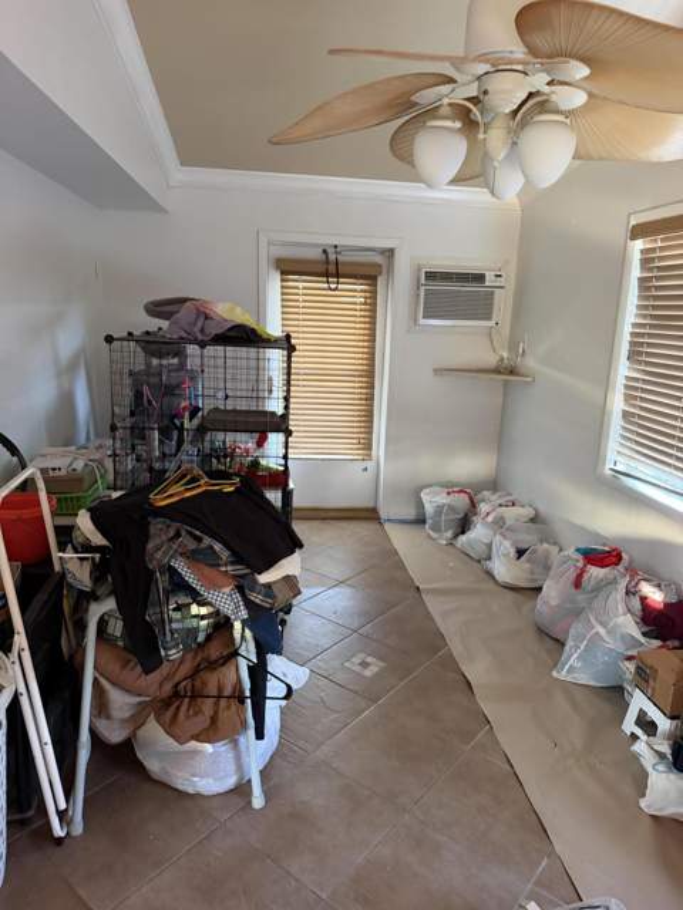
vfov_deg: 71.6
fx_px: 631
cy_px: 455
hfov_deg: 56.8
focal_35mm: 24
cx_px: 342
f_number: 1.78
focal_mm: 6.76
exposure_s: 1/40
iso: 800
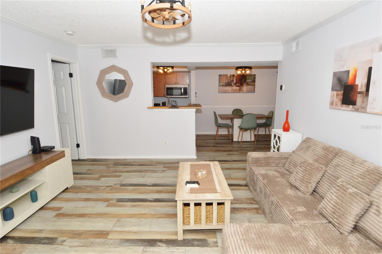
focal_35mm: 18
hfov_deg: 90.1
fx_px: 191
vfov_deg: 67.3
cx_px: 191
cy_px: 127
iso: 800
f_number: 8
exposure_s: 1/80
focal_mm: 12
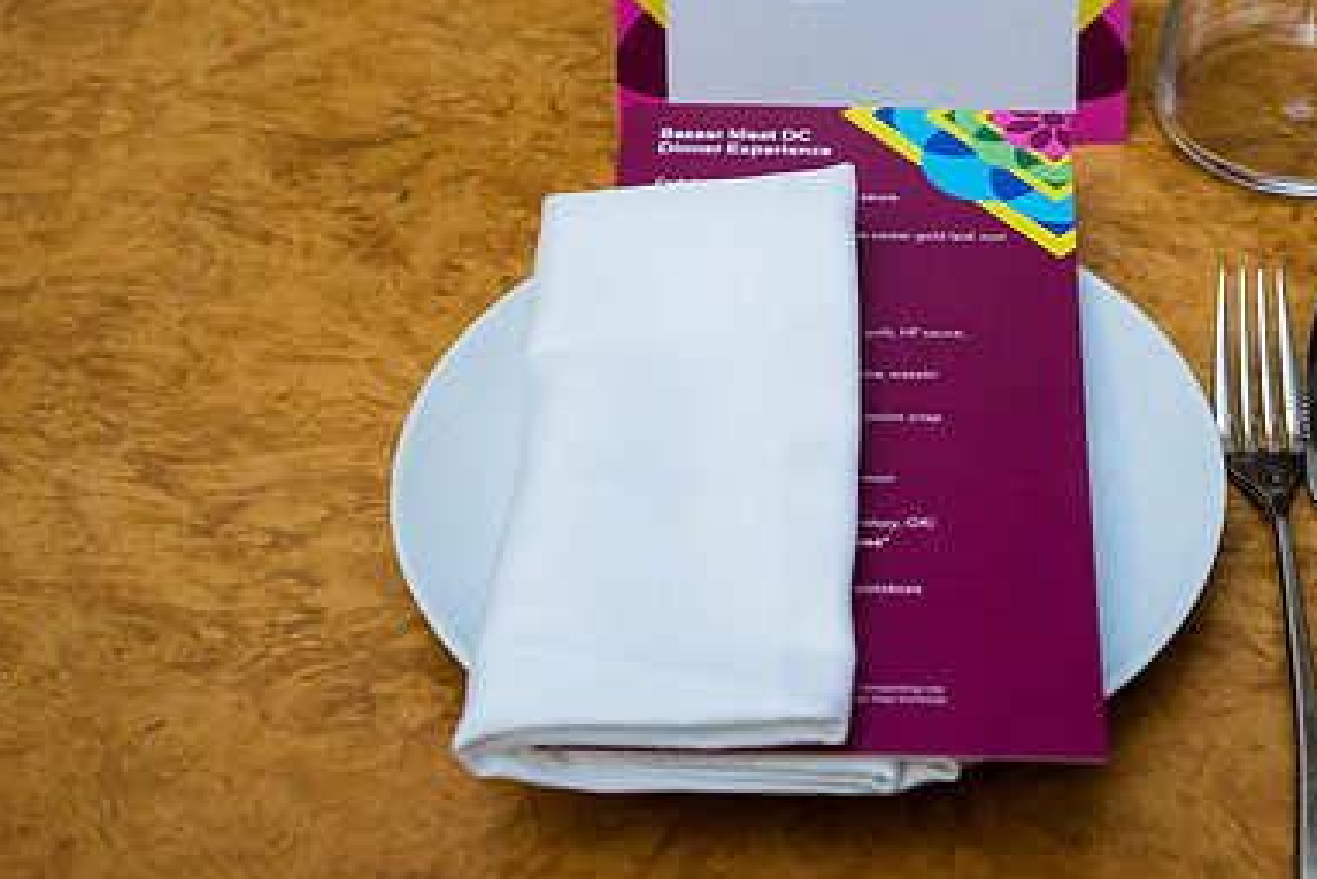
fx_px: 2781
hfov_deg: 26.4
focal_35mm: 76
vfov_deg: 17.9
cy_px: 309
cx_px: 934
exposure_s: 1/125
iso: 800
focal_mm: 50
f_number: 5
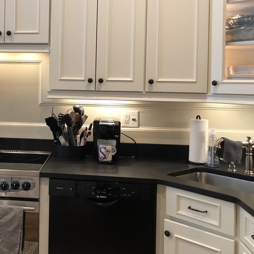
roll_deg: -0.1
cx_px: 38
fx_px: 382
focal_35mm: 46
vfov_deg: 36.5
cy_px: 91
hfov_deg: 35.2
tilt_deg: -0.9
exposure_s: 1/15
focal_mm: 4
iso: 40
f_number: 1.8
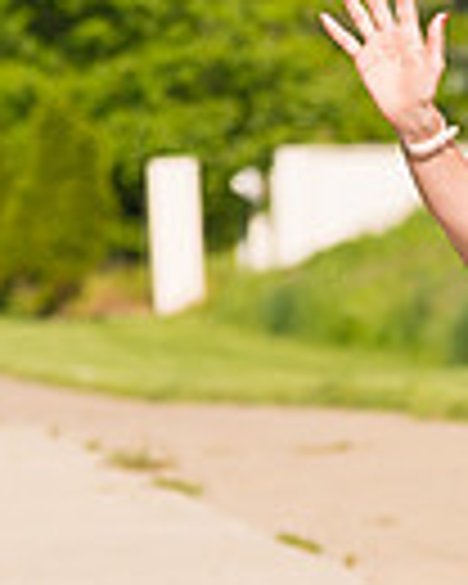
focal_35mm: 501
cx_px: 968
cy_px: 259
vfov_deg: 3.9
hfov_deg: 3.1
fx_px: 8674
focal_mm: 120
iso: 400
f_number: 5.6
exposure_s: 1/2000
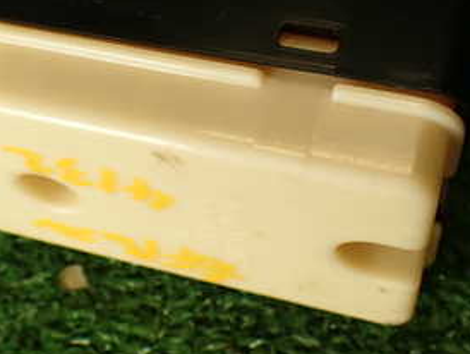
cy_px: 64
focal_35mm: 70
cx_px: 99
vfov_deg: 20.8
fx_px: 951
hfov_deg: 27.3
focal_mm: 5.79
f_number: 2.4
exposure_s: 1/100
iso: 100
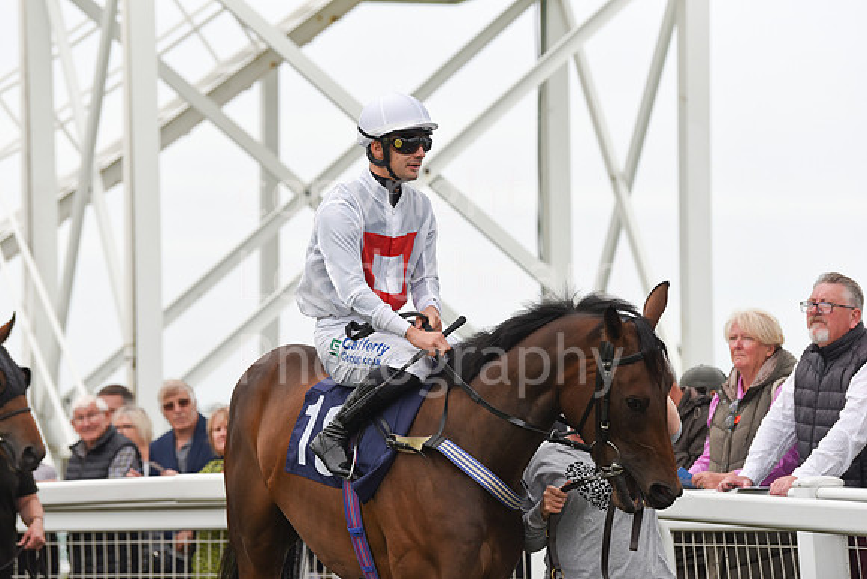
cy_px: 290
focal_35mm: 160
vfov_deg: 8.6
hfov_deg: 12.8
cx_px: 434
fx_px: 3854
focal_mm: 160
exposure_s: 1/2000
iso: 640
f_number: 4.5
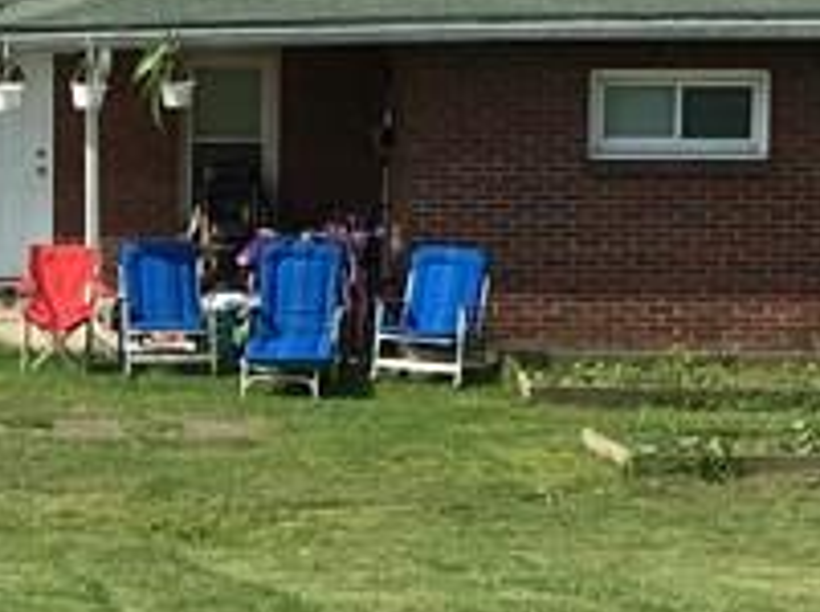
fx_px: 3500
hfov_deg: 13.1
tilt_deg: -7.6
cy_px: 265
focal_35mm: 148
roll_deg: +0.2
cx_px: -78
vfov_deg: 10.0
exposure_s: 1/1748
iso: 25
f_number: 2.2
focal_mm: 4.15
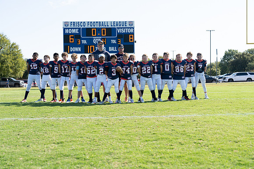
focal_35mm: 50
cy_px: 84
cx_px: 127
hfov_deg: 39.6
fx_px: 353
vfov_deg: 27.0
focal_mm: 50
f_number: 3.5
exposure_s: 1/500
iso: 100
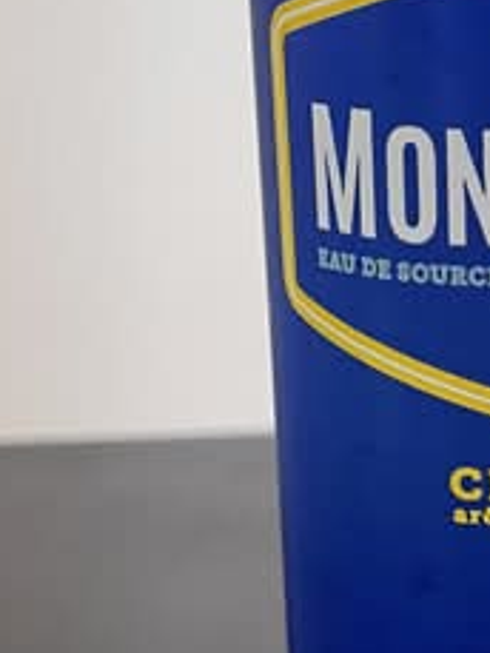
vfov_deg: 24.4
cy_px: 321
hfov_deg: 17.8
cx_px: 544
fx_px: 1508
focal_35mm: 80
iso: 80
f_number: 1.6
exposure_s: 1/60
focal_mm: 5.1
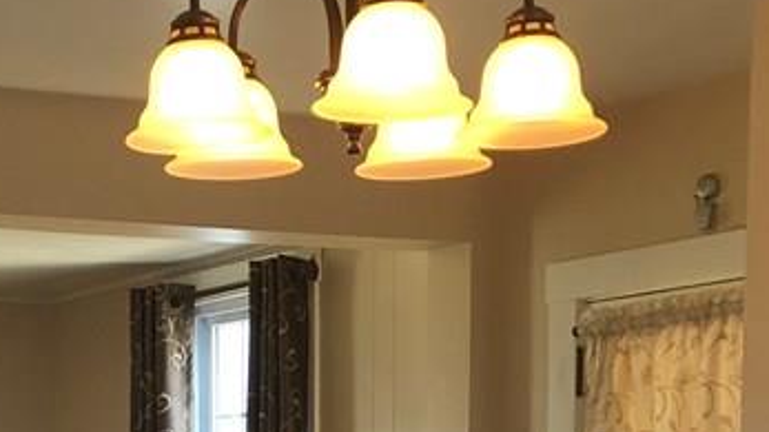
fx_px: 1835
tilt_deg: -7.2
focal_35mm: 90
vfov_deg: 12.4
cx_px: 180
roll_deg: +0.2
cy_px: 747
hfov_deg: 23.4
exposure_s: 1/20
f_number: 1.8
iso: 40
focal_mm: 3.99
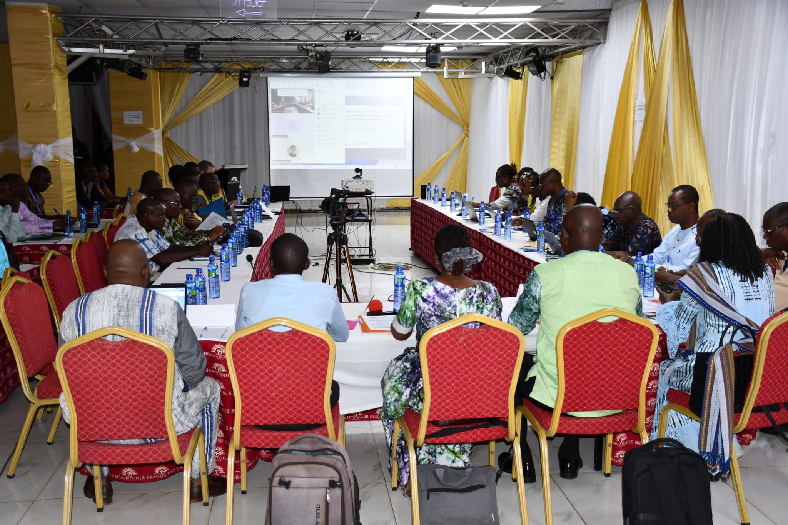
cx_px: 394
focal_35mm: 39
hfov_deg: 49.6
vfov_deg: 34.2
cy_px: 262
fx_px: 854
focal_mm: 26
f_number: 3.8
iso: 560
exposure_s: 1/60
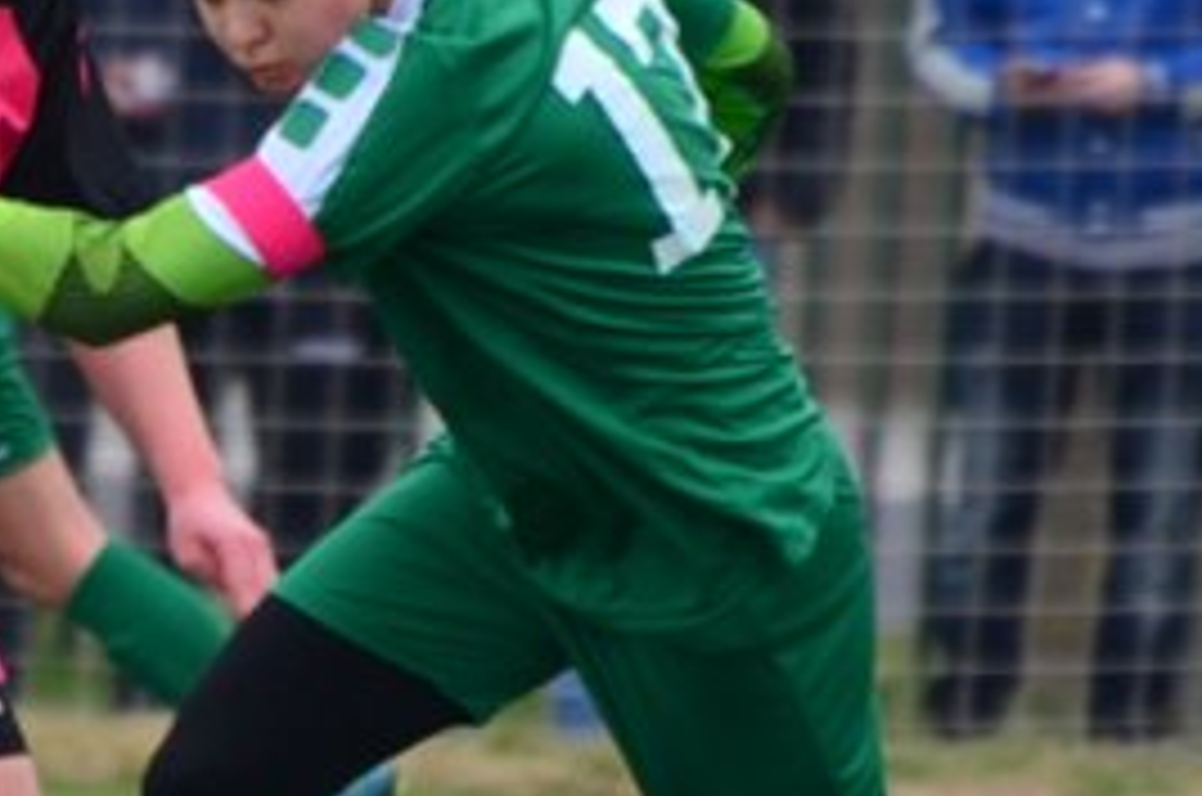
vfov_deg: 0.8
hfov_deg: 1.2
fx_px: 56192
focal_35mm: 1686
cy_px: 1032
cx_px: -234
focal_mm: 300
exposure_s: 1/400
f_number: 5.6
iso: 200
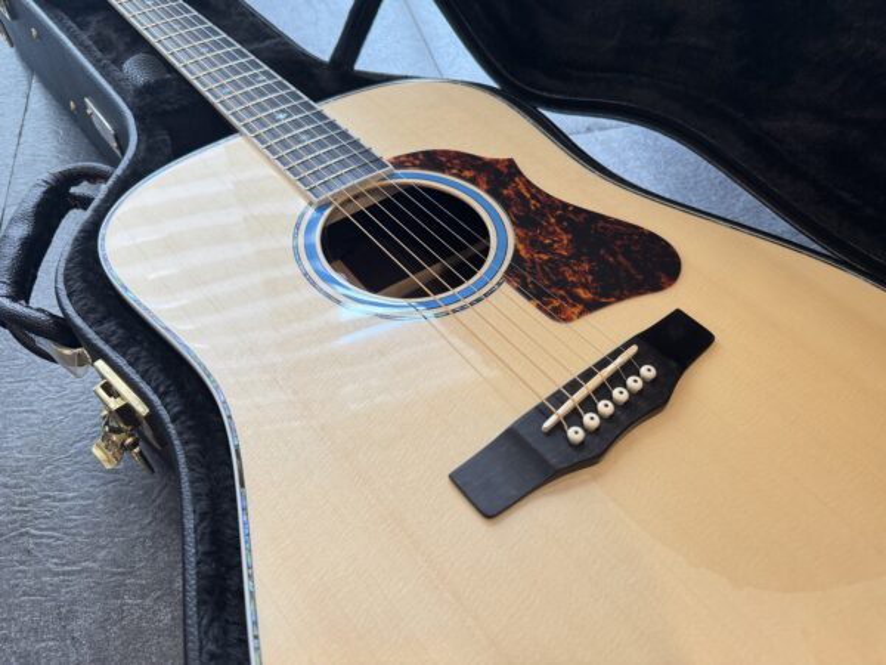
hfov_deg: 71.6
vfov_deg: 56.8
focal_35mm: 24
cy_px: 332
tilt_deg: -50.9
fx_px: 614
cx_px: 443
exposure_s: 1/120
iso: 160
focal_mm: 6.76
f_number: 1.78
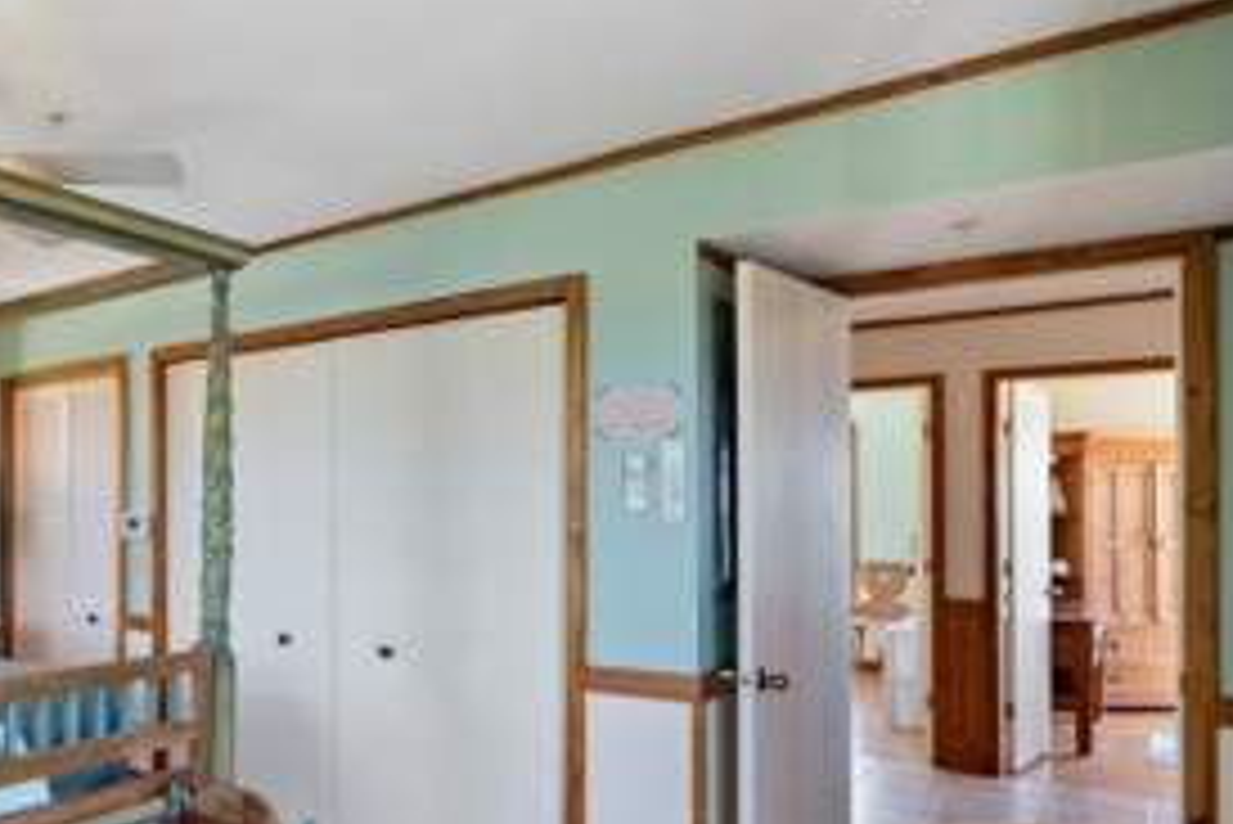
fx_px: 989
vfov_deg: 45.0
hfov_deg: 56.8
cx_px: 171
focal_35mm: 29
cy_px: 486
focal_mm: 16.5
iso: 100
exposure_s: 1/1.67
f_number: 9
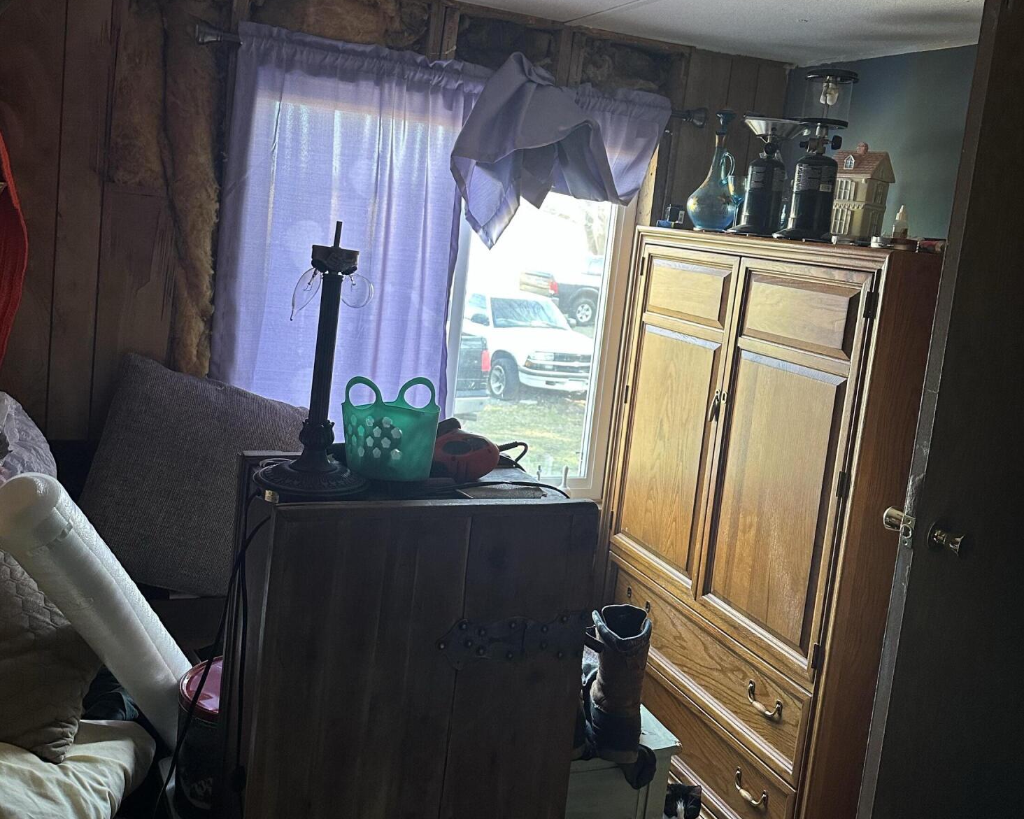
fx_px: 970
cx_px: 502
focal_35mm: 32
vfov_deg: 45.5
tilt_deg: -6.2
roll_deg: -6.1
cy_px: 321
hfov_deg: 55.7
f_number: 1.78
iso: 320
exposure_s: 1/60
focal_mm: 6.86
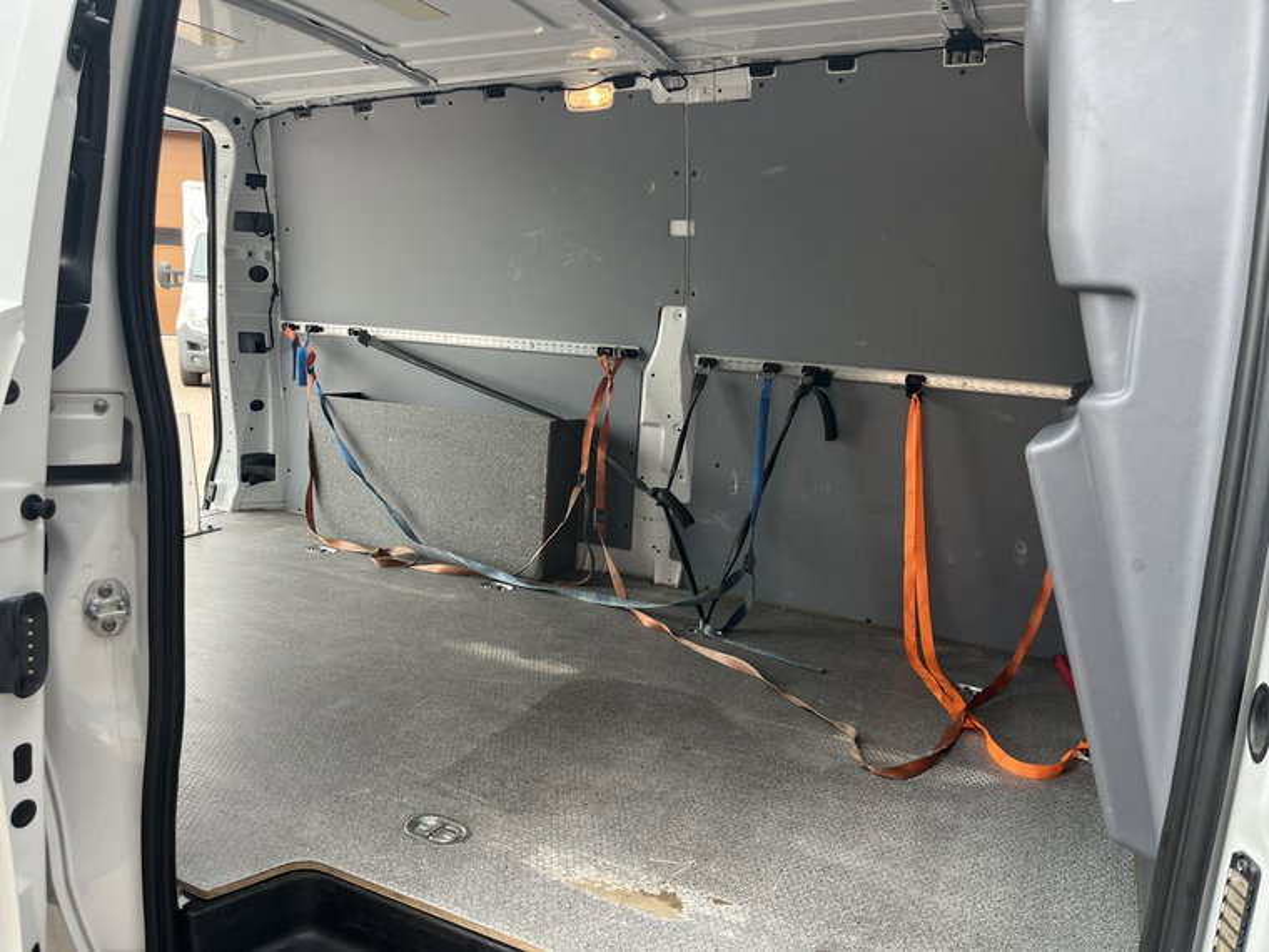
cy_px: 476
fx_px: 953
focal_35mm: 26
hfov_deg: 67.3
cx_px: 634
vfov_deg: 53.1
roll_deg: -3.6
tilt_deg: -10.6
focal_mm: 5.1
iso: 50
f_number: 1.6
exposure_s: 1/246
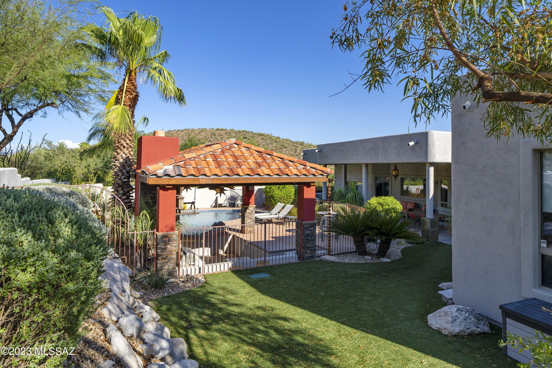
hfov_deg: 86.9
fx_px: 291
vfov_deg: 64.5
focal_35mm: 19
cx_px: 276
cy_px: 184
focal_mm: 19
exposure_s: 1/160
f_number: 9
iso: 100
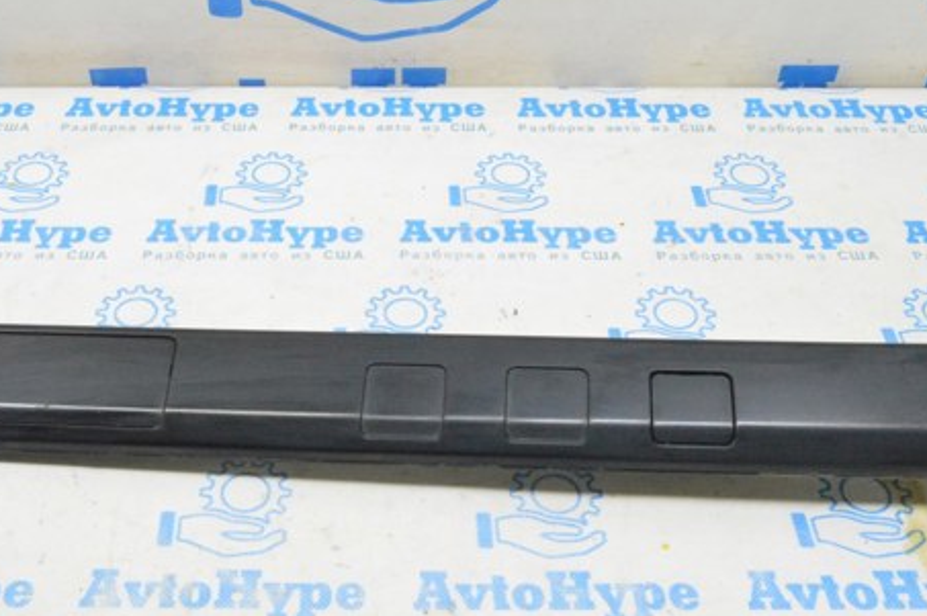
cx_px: 346
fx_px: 1253
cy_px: 308
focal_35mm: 49
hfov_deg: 40.3
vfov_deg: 27.6
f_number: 20
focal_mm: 23
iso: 6400
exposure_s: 1/15
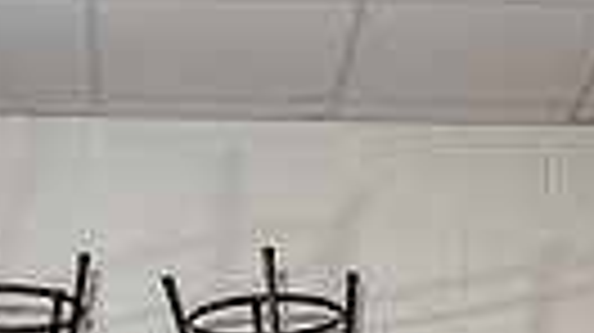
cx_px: 207
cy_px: 918
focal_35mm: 136
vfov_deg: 7.9
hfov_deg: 15.8
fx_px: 2140
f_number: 5.6
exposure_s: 1/250
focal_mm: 38
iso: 100
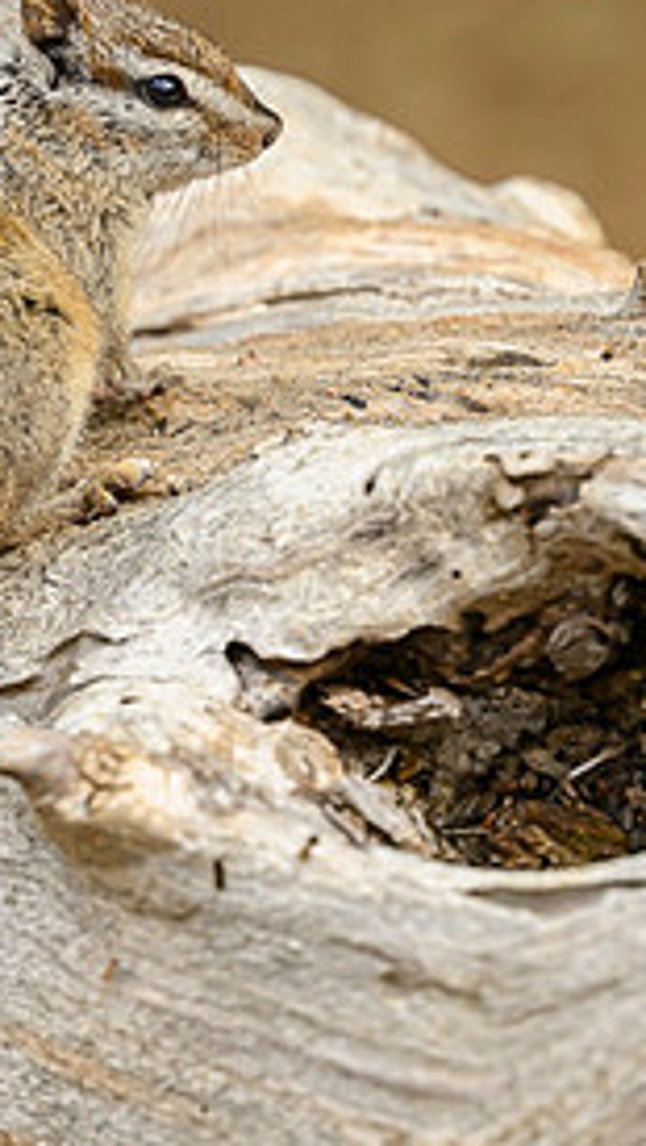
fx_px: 34389
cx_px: 36
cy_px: 332
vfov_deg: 1.9
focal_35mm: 1131
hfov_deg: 1.1
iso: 640
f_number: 4
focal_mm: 400
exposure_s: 1/1000
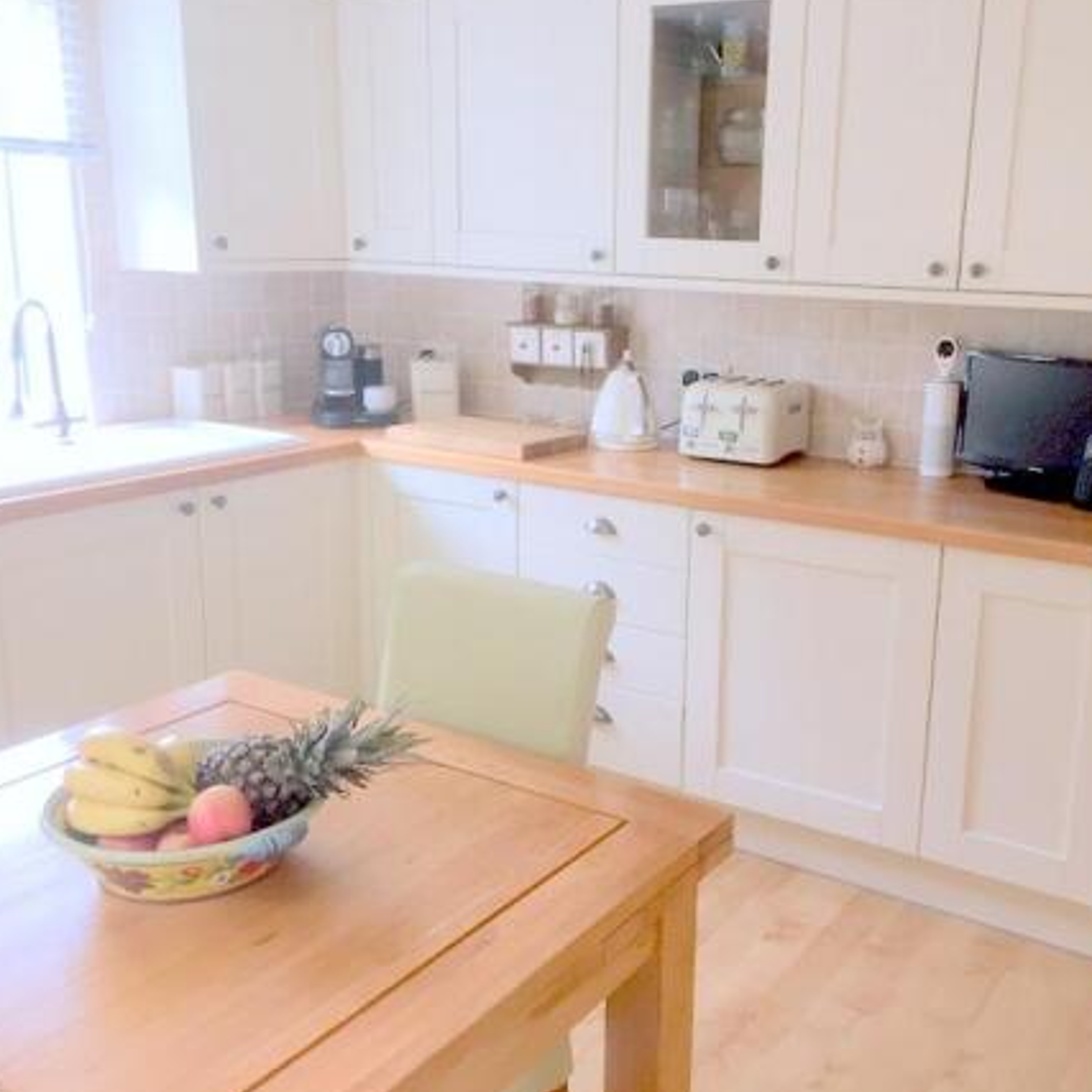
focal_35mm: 35
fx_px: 1249
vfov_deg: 47.2
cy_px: 543
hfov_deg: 47.0
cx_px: 646
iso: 80
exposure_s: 1/33
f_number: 2.2
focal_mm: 4.15
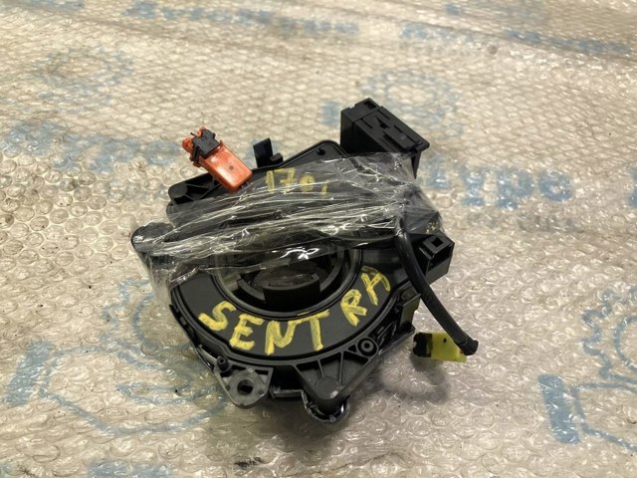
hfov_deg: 63.4
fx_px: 515
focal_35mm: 28
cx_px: 318
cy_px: 239
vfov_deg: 49.7
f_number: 1.8
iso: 32
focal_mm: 4
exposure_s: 1/33
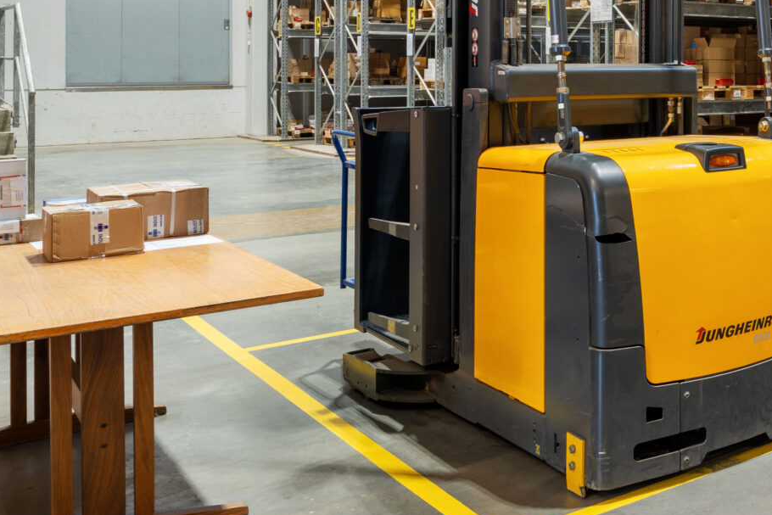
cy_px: 43
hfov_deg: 33.8
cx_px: 960
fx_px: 965
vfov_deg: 28.6
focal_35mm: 45
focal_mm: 16
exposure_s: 1/2
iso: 160
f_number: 8
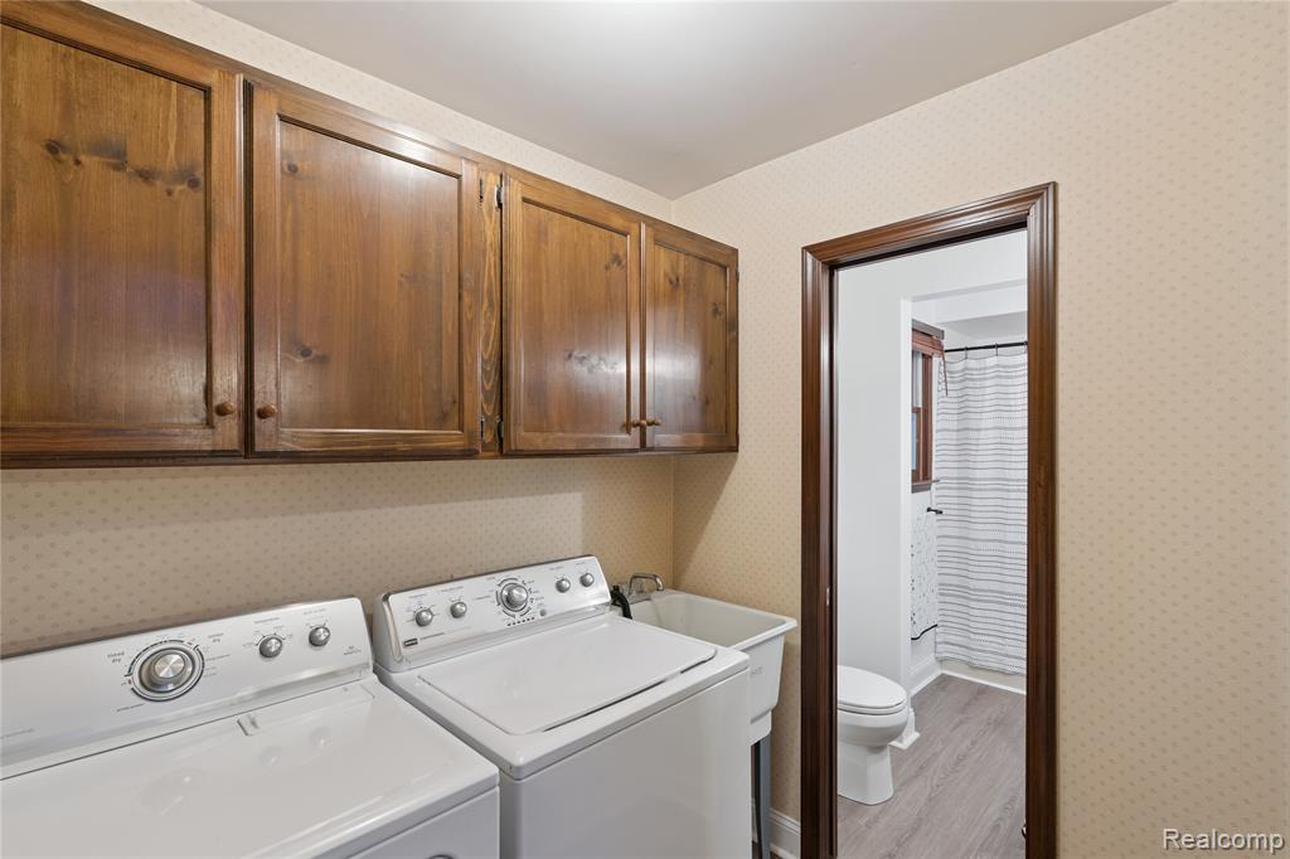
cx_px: 645
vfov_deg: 73.7
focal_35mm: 16
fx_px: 573
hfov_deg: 96.8
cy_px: 430
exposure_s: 1/3.33
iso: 400
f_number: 8
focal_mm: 16
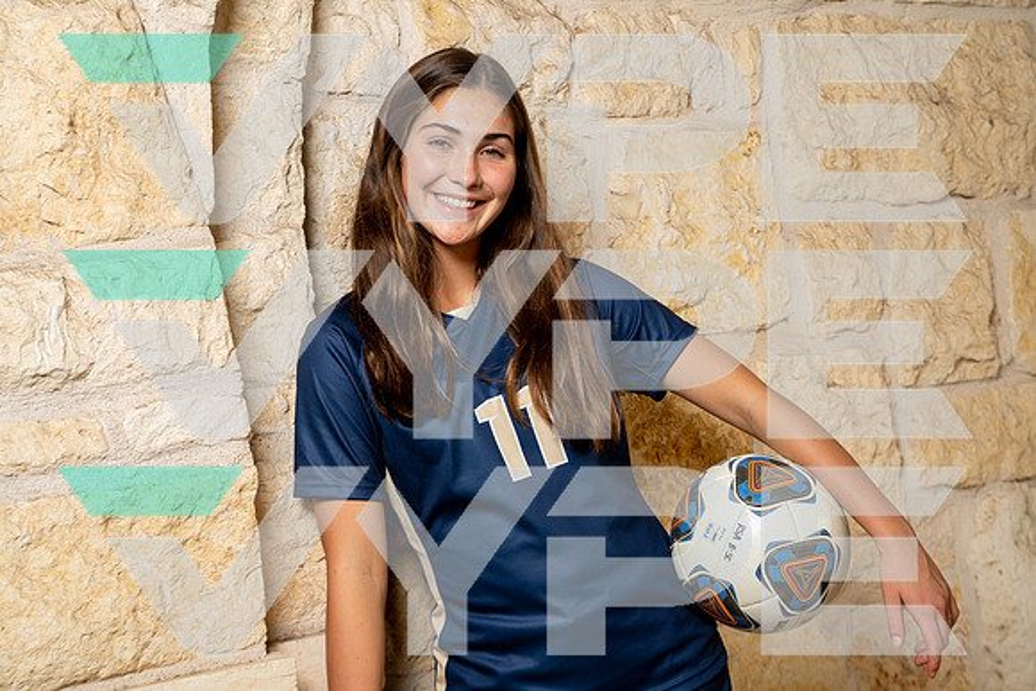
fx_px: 1698
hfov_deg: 33.9
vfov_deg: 23.0
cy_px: 346
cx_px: 518
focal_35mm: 59
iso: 100
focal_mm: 59
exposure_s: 1/250
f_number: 5
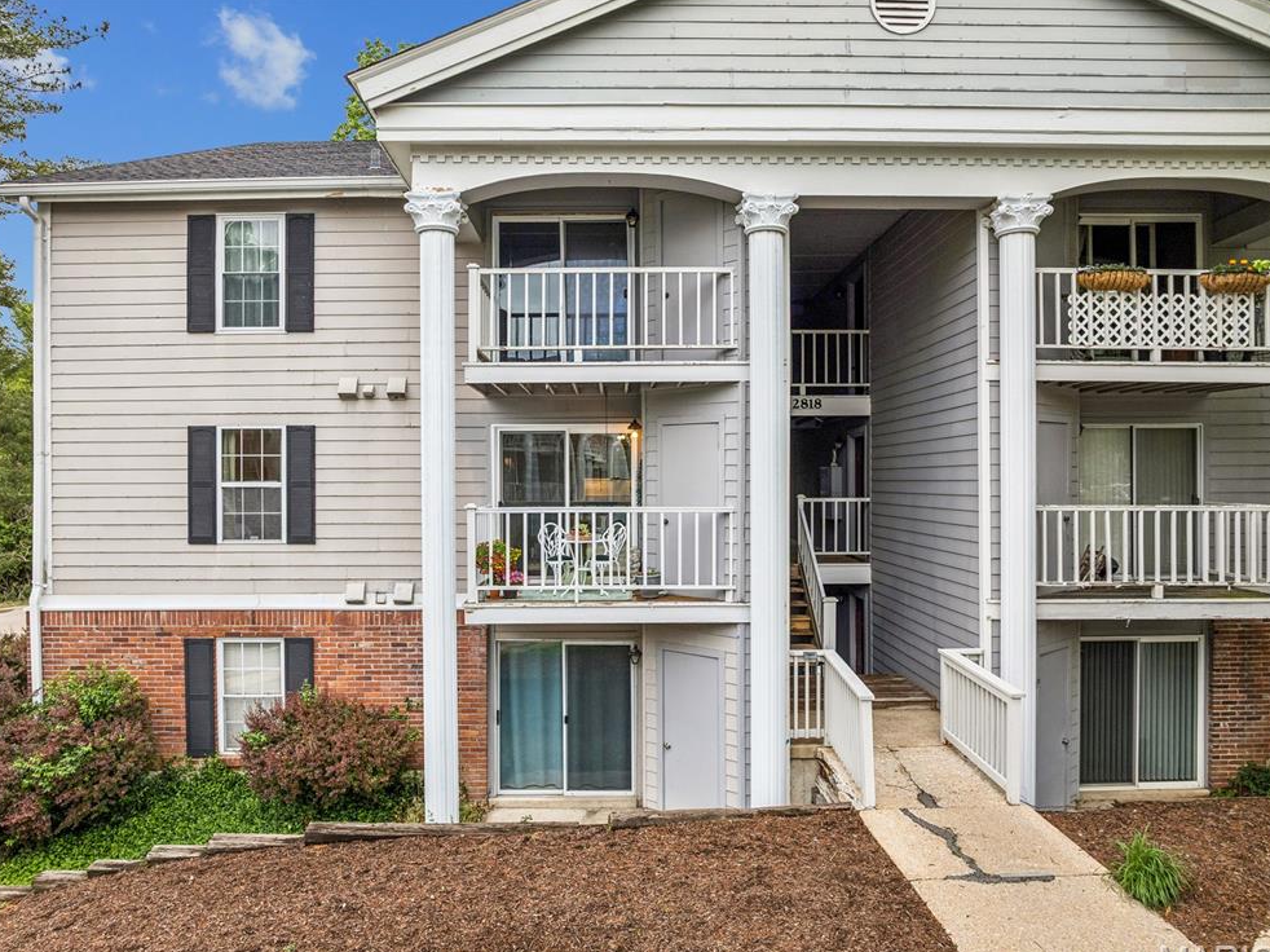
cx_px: 627
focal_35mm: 25
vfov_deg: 54.8
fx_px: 917
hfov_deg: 69.4
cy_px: 492
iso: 110
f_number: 2.8
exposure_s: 1/15
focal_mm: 12.3
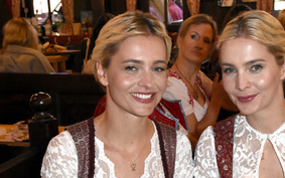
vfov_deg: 19.5
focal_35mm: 66
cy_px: 146
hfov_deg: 30.9
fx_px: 511
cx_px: 189
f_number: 6.3
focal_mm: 27
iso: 3200
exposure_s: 1/60
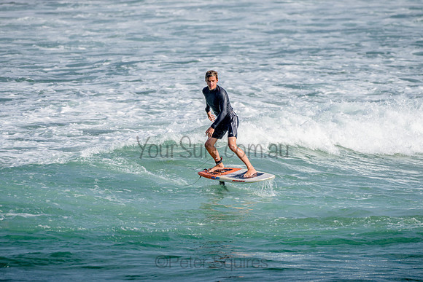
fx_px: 7193
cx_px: 212
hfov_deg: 3.4
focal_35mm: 612
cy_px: 141
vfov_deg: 2.2
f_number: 5.6
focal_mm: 500
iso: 160
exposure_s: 1/2000
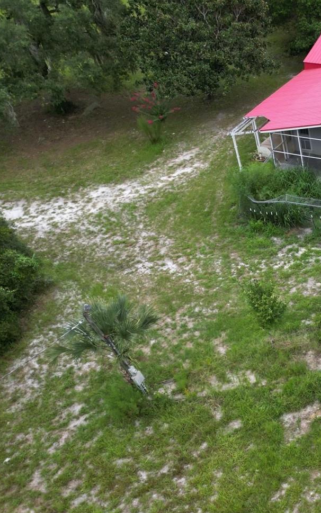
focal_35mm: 42
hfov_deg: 26.3
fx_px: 588
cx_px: 411
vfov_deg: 46.9
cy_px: 309
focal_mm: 6.72
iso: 140
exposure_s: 1/1250
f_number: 1.7
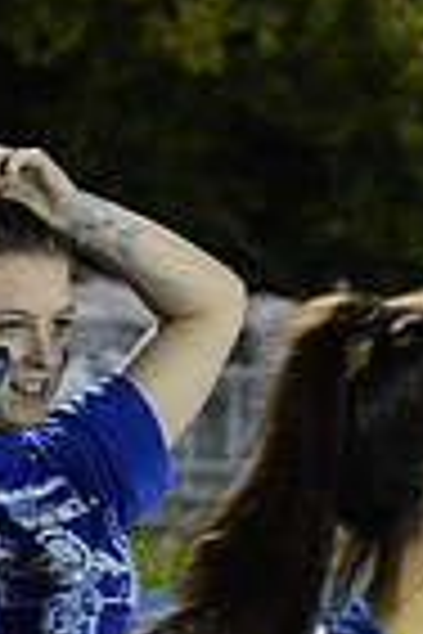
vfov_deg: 7.1
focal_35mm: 289
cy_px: 569
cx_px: 1282
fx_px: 5093
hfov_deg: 4.6
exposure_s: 1/50
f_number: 5
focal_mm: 70
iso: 3200
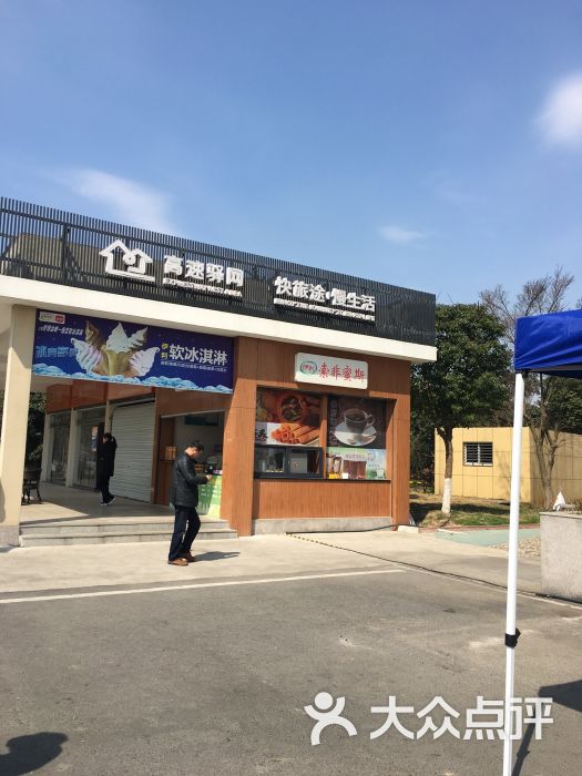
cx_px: 291
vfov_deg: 61.7
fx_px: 650
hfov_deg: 48.2
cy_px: 388
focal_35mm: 29
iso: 25
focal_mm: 4.15
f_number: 2.2
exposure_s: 1/1538
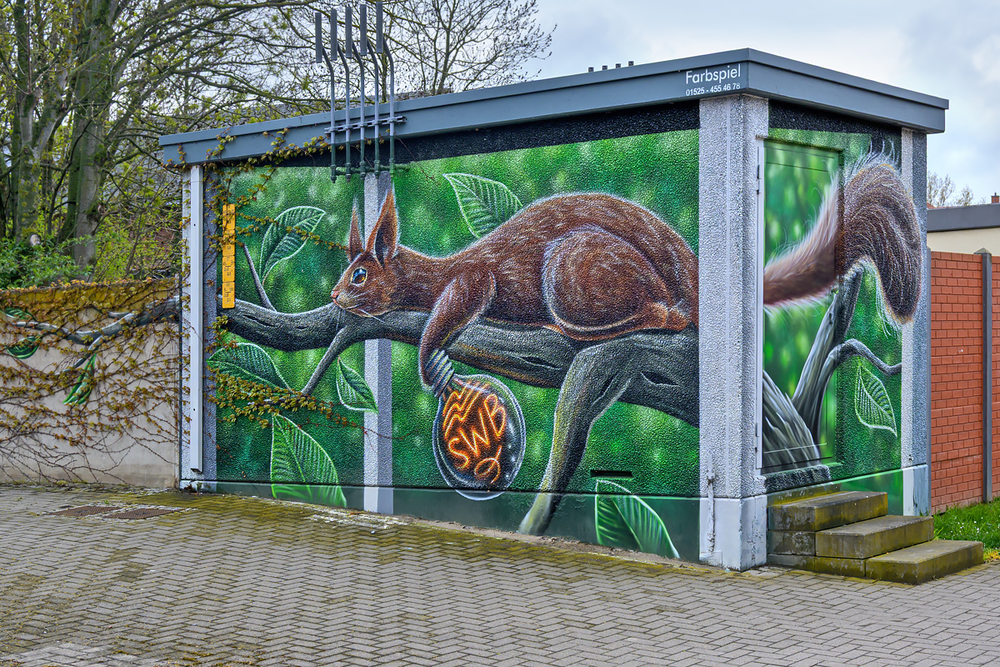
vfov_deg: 29.9
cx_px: 500
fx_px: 1250
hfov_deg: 43.6
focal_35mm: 45
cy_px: 334
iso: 200
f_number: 7.1
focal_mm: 30
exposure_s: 1/320
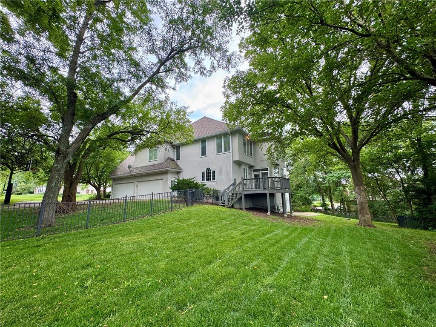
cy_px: 164
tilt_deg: +9.8
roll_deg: +1.1
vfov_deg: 85.7
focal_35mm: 14
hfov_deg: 102.1
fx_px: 176
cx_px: 218
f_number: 2.2
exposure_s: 1/123
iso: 40
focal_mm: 2.22
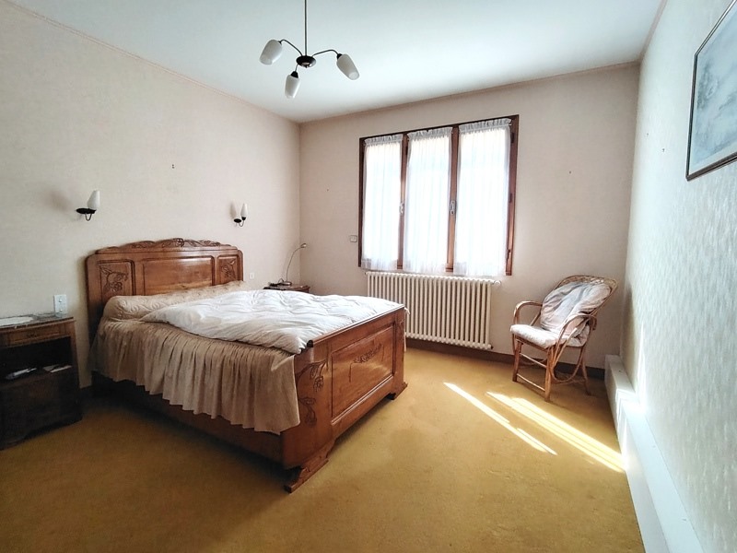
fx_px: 362
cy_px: 276
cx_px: 368
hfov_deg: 91.0
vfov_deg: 74.7
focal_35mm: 17
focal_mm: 1.42
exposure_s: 1/172
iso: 100
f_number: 2.2
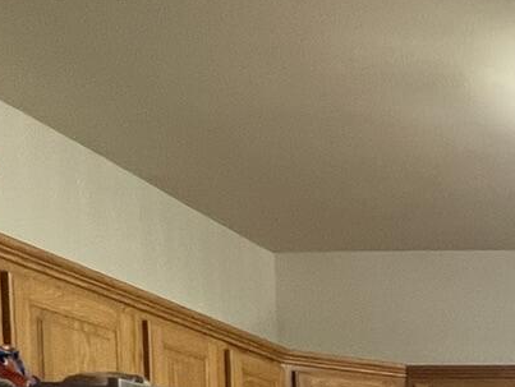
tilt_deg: -3.4
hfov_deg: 23.0
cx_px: 801
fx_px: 983
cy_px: 617
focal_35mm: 66
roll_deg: +1.2
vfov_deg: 19.0
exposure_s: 1/60
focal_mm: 1.57
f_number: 1.8
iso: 200
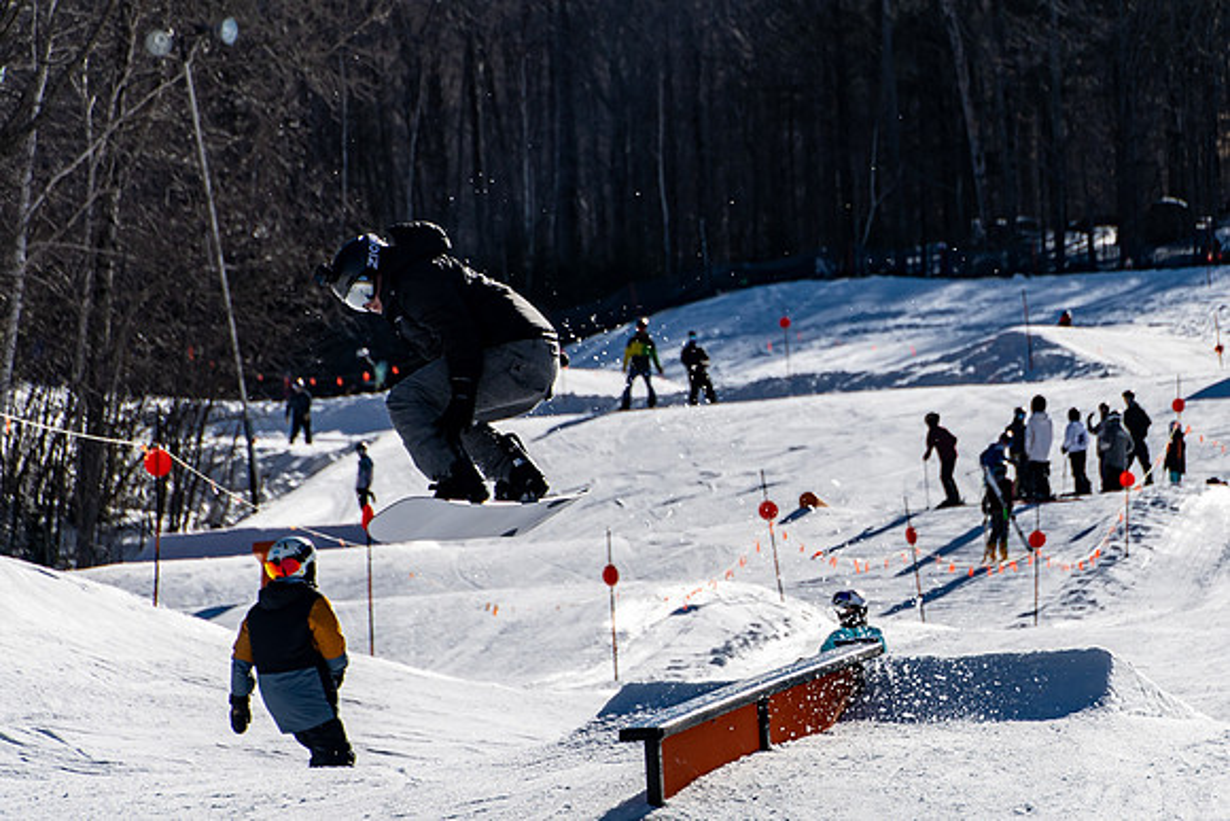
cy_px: 555
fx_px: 8231
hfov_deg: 8.5
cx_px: 832
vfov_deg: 5.7
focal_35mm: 241
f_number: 5.6
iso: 160
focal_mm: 119
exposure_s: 1/640
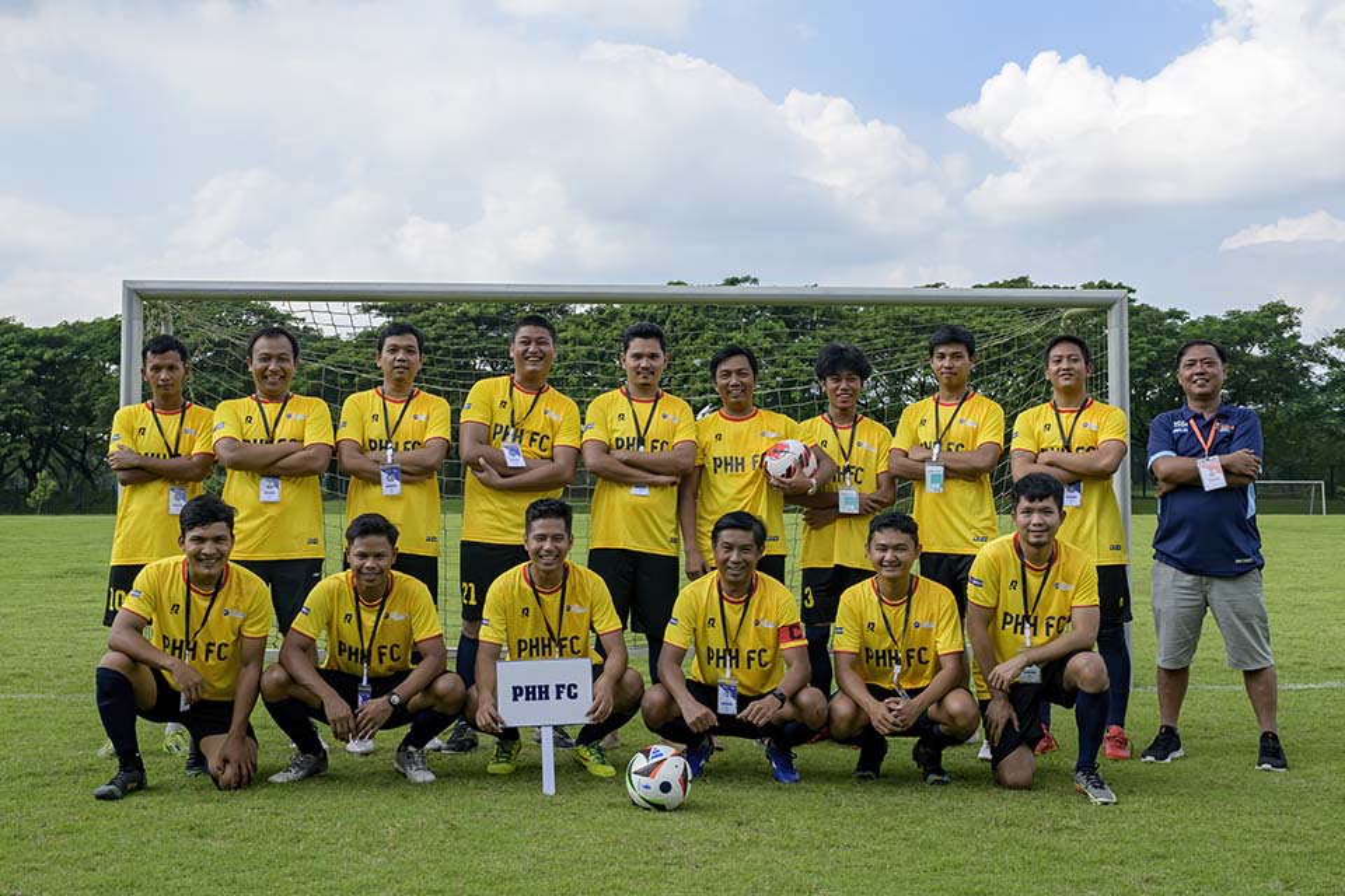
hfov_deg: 54.4
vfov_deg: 37.9
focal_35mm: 35
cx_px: 672
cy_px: 448
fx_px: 1308
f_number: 8
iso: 500
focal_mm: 35
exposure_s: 1/640
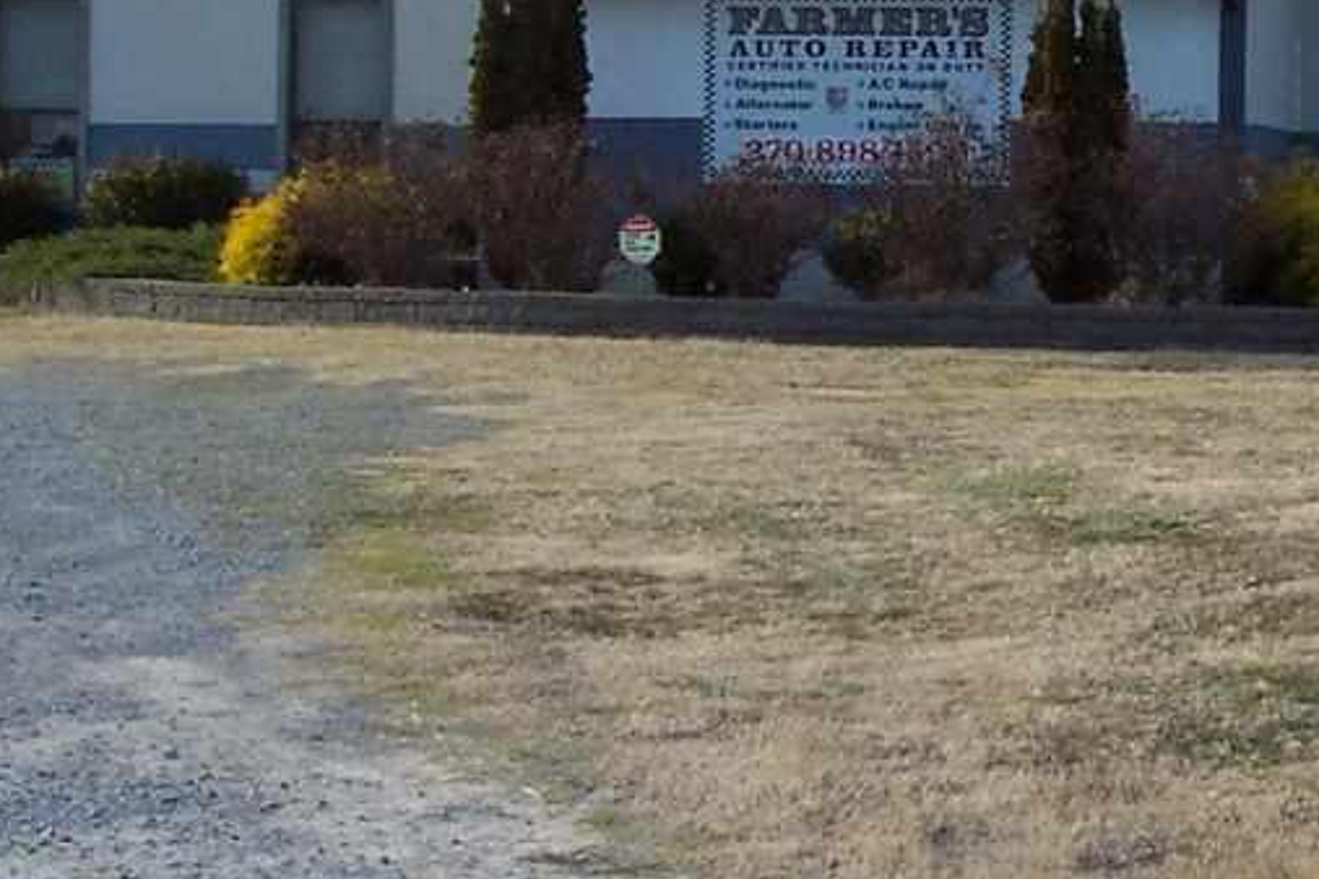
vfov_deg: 14.2
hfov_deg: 20.6
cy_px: 267
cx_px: 1322
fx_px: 3517
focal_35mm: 96
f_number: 4.8
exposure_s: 1/350
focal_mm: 8
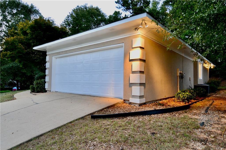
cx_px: 113
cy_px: 75
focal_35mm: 21
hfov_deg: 81.2
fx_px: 132
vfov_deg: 59.4
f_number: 3.2
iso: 400
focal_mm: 14
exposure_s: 1/60
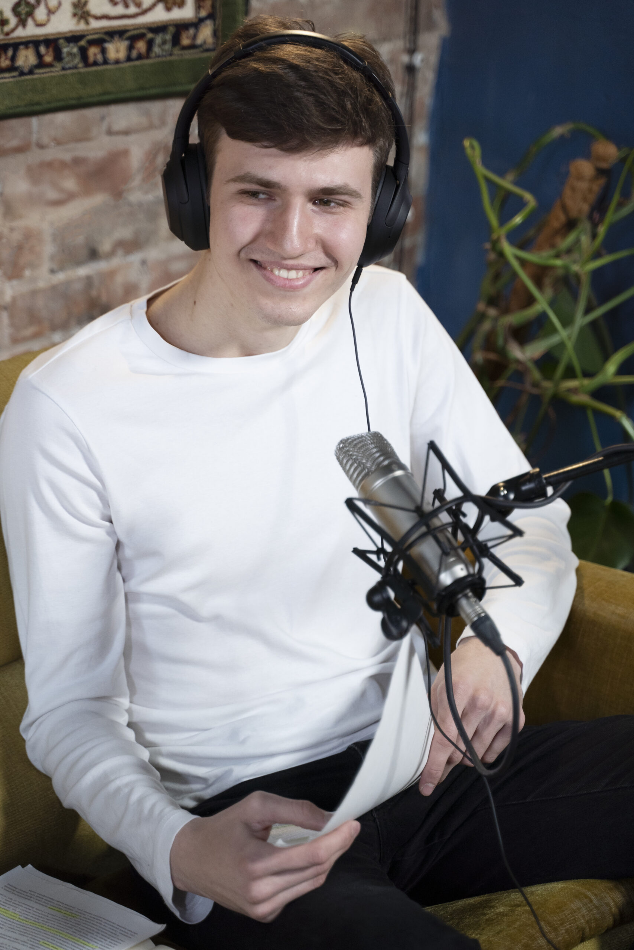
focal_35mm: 75
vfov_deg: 27.0
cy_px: 475
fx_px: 1981
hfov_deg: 18.2
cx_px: 317
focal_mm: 75
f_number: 2.8
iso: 1000
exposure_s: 1/200
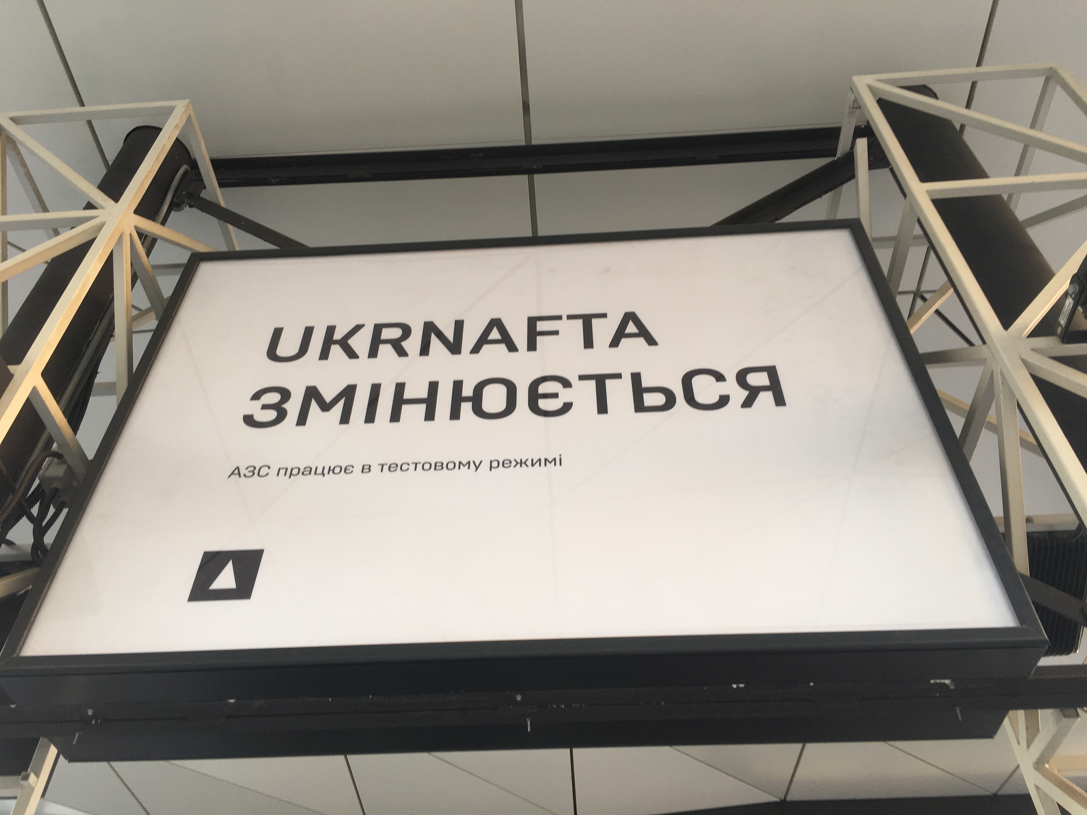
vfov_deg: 48.2
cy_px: 408
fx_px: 911
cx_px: 544
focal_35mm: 29
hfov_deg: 61.7
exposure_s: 1/50
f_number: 2.2
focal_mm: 4.15
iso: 25
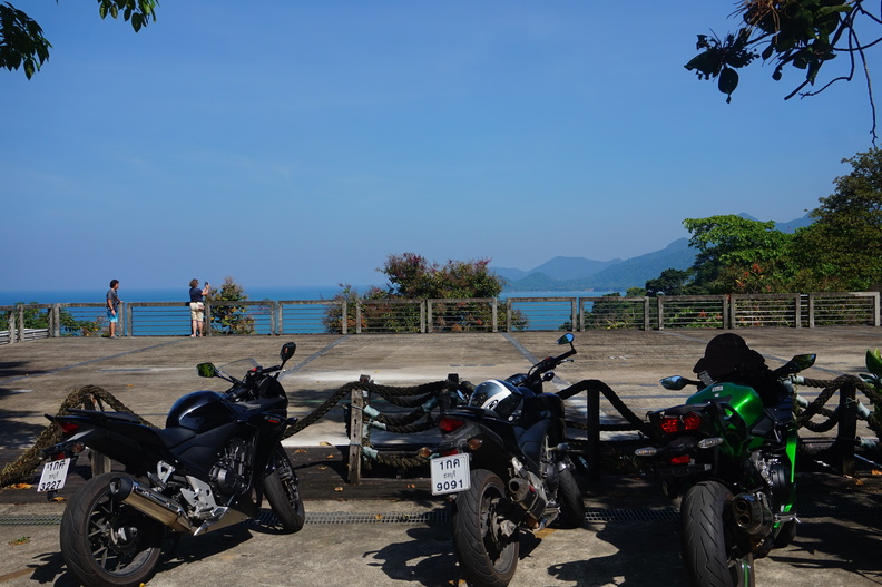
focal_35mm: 36
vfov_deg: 36.8
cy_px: 294
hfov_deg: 53.2
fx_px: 881
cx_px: 441
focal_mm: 24
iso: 100
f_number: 6.3
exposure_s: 1/800
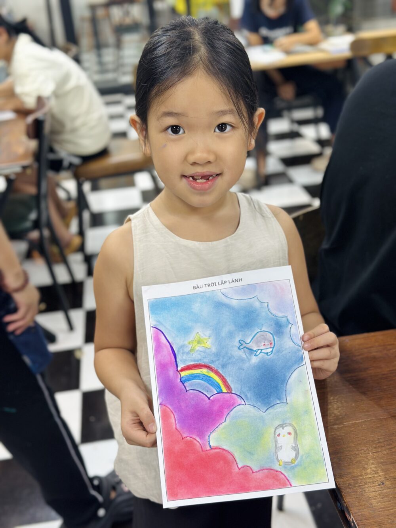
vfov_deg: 39.7
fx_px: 732
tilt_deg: -24.1
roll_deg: +4.9
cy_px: 264
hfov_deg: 30.3
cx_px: 198
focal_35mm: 48
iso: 80
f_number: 1.78
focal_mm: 6.86
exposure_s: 1/100
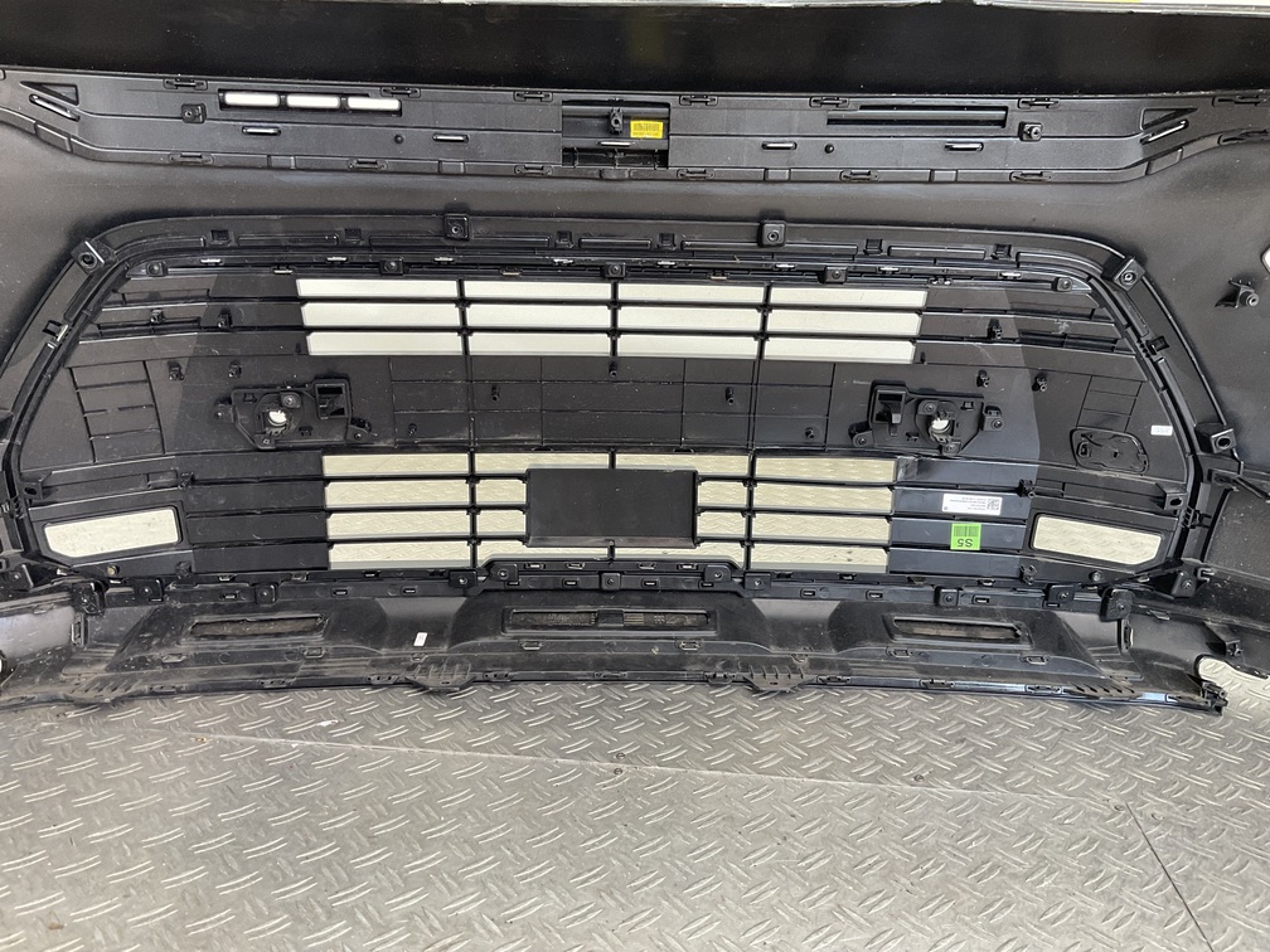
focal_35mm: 29
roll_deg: -0.9
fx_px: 1064
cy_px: 476
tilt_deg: -15.4
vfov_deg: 48.2
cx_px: 635
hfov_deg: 61.7
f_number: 1.8
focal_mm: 3
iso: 64
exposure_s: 1/100
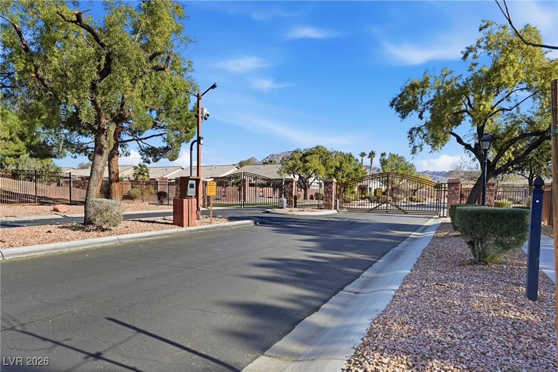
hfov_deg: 73.7
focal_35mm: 24
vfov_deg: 53.1
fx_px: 372
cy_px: 186
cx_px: 279
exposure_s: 1/2000
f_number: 9
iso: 200
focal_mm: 24
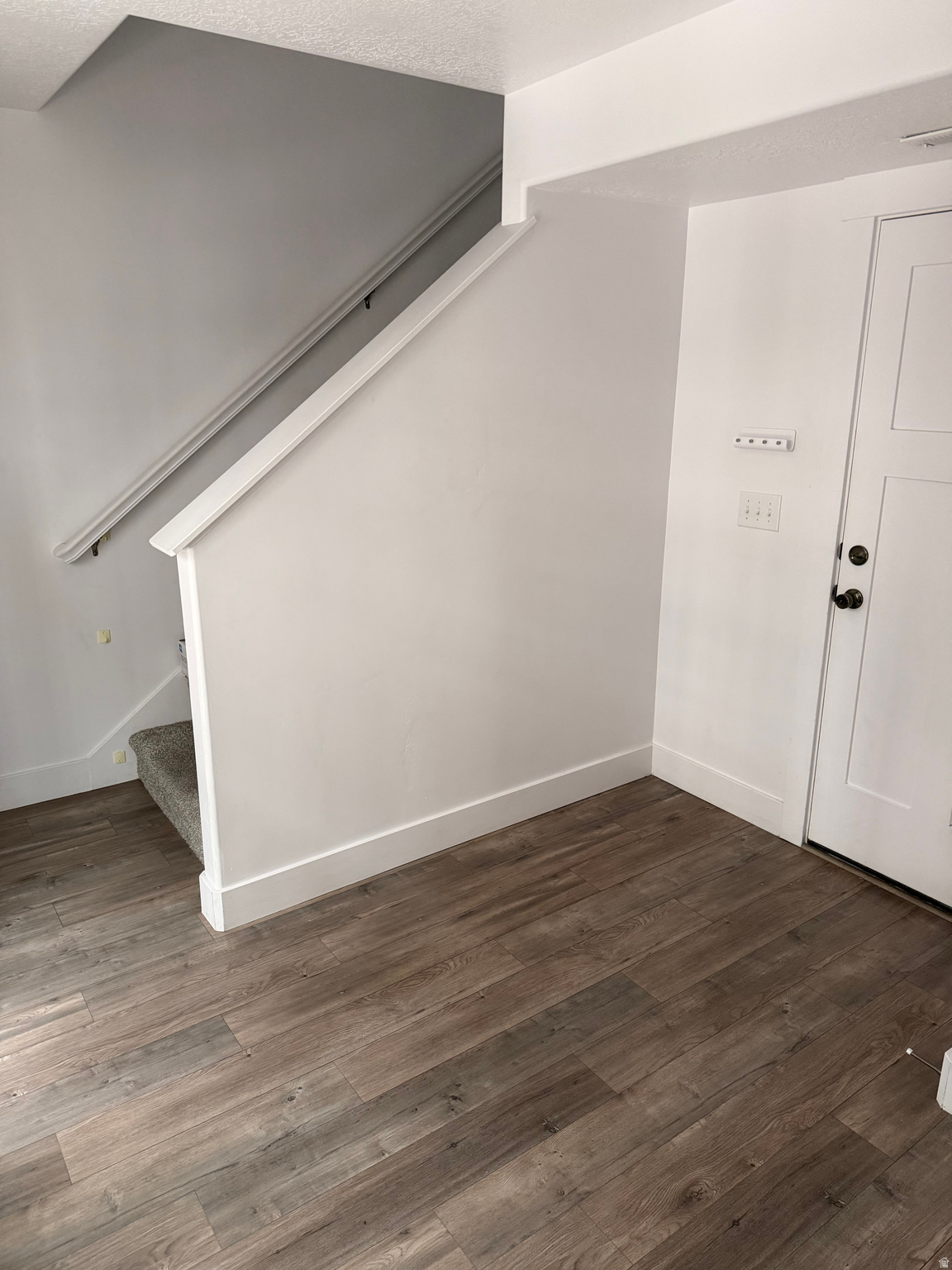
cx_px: 476
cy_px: 635
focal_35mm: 24
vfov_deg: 71.6
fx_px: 880
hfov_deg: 56.8
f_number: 1.78
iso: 320
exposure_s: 1/60
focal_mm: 6.76
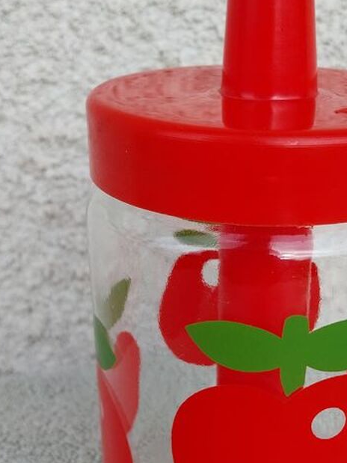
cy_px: 276
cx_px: 260
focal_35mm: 56
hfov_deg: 25.8
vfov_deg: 34.3
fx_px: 749
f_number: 1.8
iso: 25
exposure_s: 1/351
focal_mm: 4
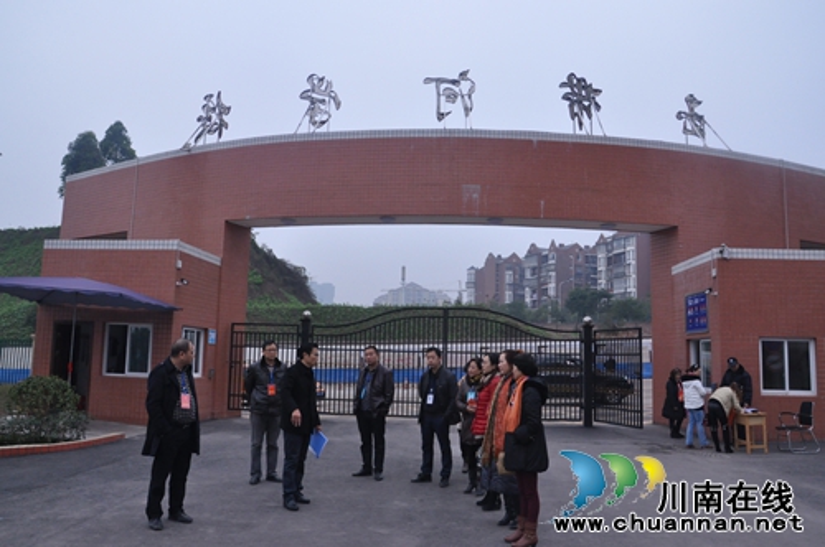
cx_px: 412
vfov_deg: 47.8
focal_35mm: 27
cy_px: 274
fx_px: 618
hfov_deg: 67.4
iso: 1000
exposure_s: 1/640
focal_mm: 18
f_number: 6.3
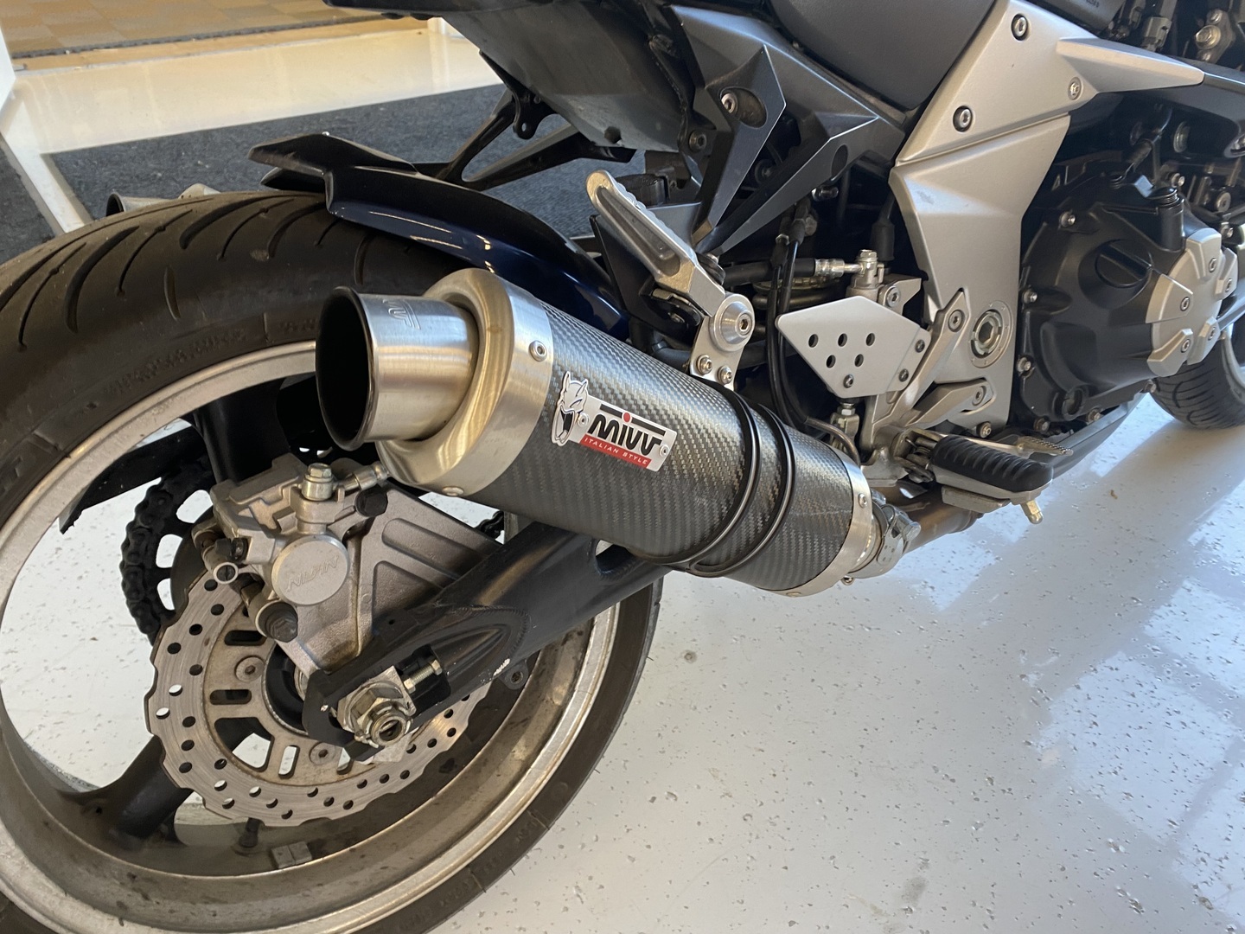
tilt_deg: -36.9
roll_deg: -0.8
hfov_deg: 67.3
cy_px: 467
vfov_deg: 53.1
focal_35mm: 26
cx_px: 622
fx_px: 935
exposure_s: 1/50
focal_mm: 4.25
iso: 80
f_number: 1.8
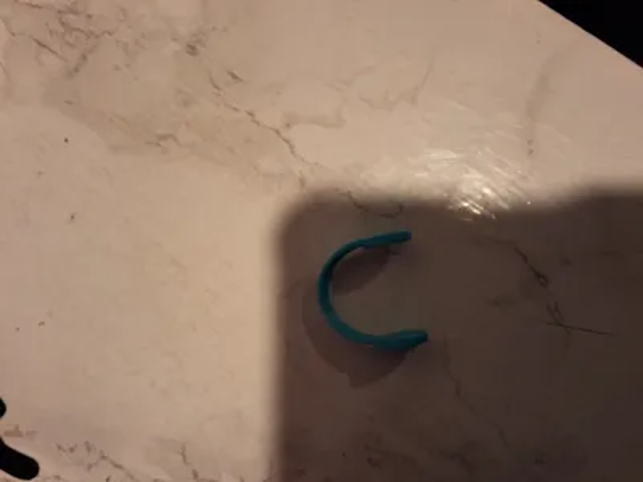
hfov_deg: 63.4
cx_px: 322
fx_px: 520
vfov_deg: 49.7
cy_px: 241
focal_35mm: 28
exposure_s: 1/40
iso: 160
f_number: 1.9
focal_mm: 2.91
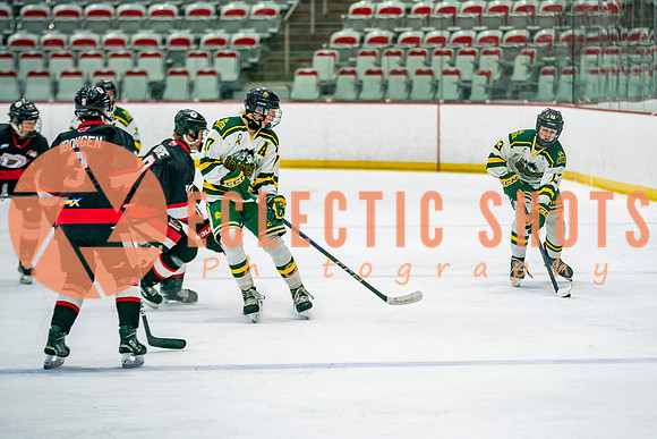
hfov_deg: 10.2
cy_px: 222
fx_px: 3663
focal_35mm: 201
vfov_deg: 6.8
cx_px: 406
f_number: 2.8
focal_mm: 150
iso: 500
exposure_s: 1/640
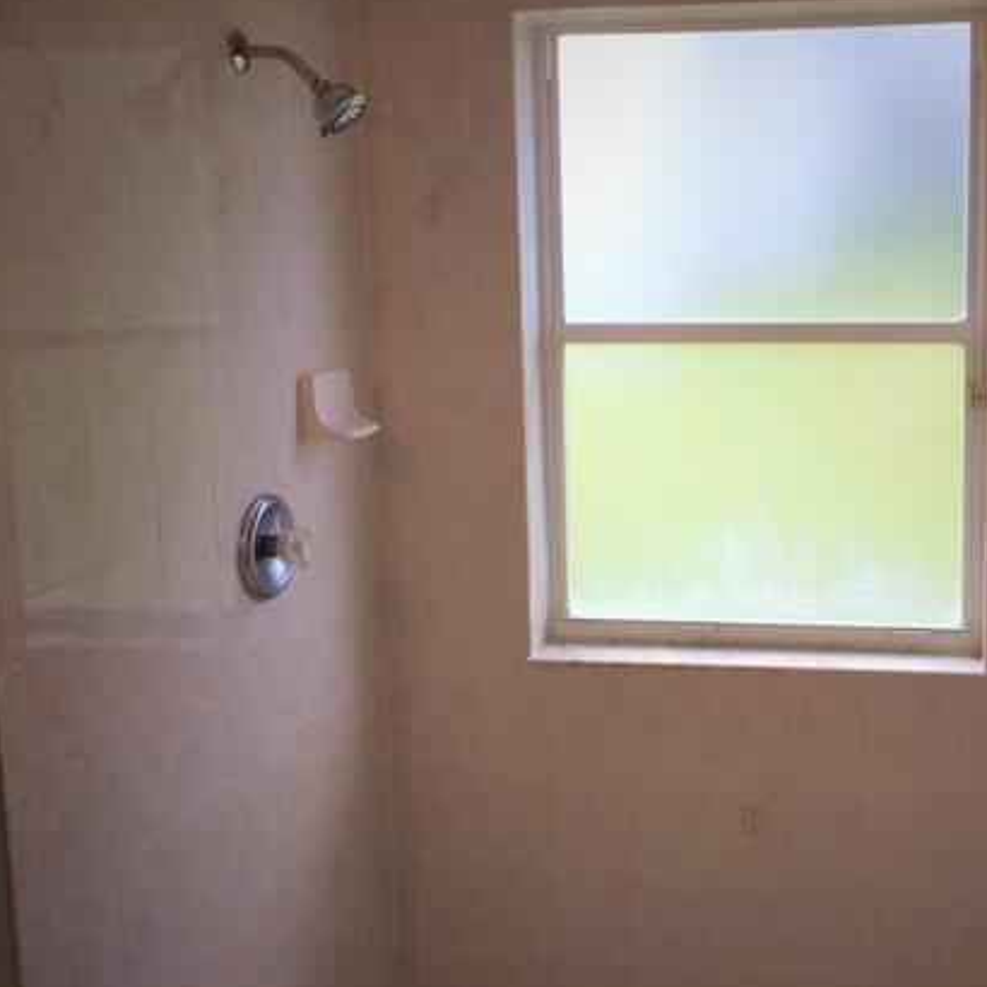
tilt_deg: -7.6
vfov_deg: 41.8
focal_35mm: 40
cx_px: 720
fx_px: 1290
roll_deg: +1.7
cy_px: 445
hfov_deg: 40.9
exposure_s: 1/237
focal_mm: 4.15
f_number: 2.2
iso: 32
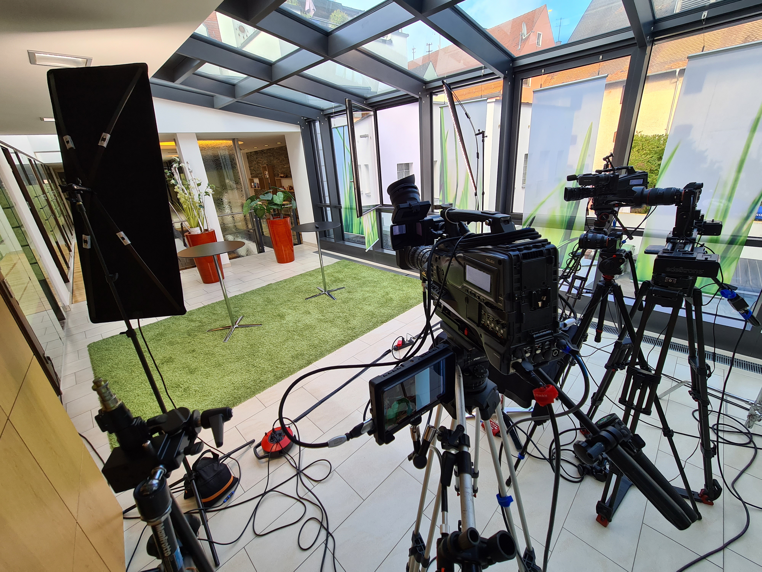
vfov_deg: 89.9
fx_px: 286
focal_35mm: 13
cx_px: 381
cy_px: 286
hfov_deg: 106.2
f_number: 2.2
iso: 64
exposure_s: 1/114
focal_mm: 2.22
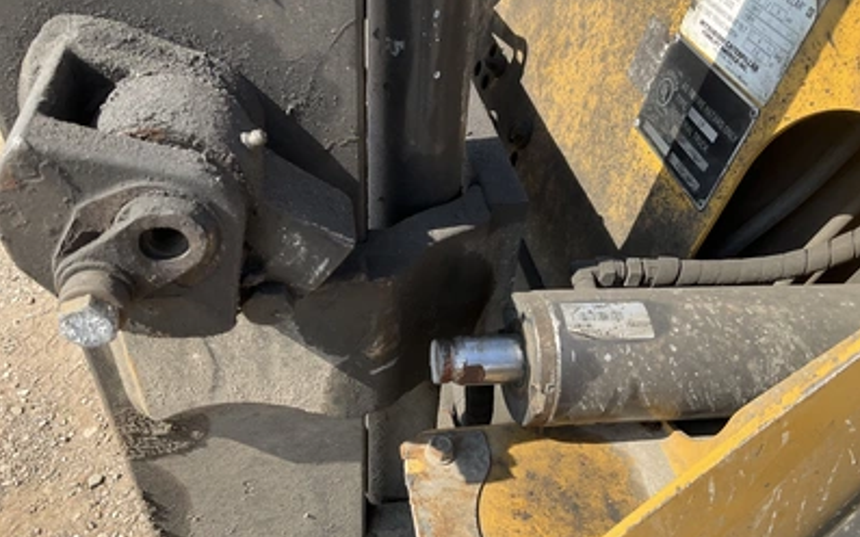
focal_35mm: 31
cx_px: 431
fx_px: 726
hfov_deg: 61.2
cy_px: 297
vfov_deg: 40.5
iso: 25
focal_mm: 3
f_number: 1.8
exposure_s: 1/620
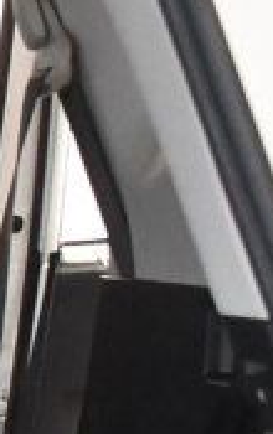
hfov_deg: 5.1
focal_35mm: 232
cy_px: 796
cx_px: -782
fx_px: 2751
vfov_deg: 8.6
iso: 5600
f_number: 3.8
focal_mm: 26
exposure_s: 1/60
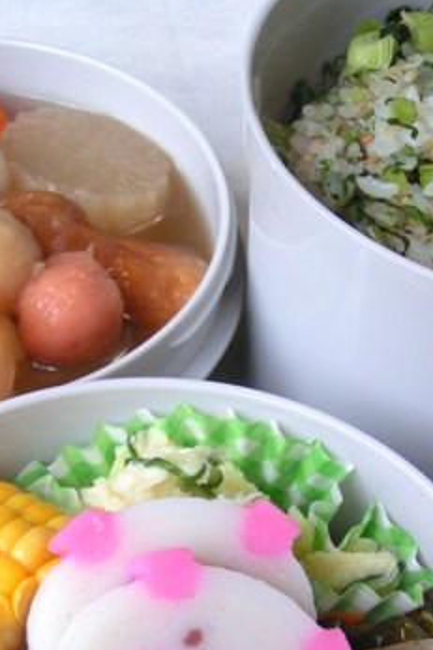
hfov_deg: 13.1
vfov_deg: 19.5
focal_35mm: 104
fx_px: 1878
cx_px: 180
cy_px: 480
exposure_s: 1/80
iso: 125
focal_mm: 10
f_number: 3.2
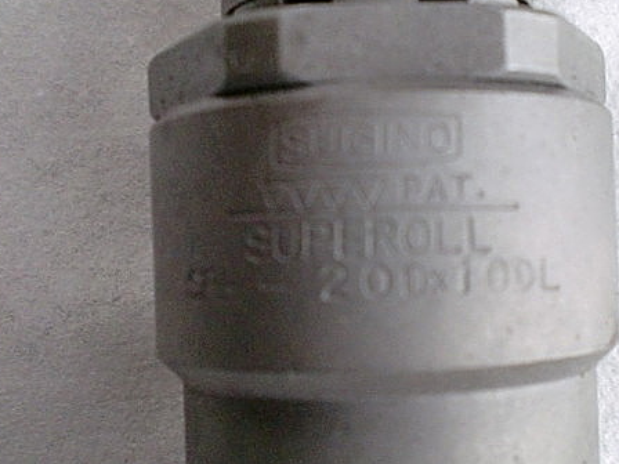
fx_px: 894
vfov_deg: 29.1
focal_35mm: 50
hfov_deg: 38.0
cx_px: 377
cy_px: 246
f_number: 3.1
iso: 500
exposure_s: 1/60
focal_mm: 6.3
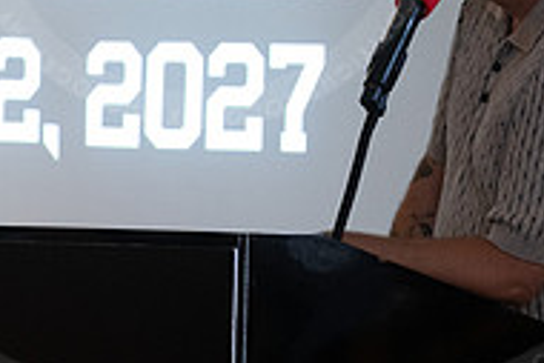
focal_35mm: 302
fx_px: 4567
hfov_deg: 6.8
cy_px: -30
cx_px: 209
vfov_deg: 4.5
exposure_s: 1/250
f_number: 2.7
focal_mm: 99
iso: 3200
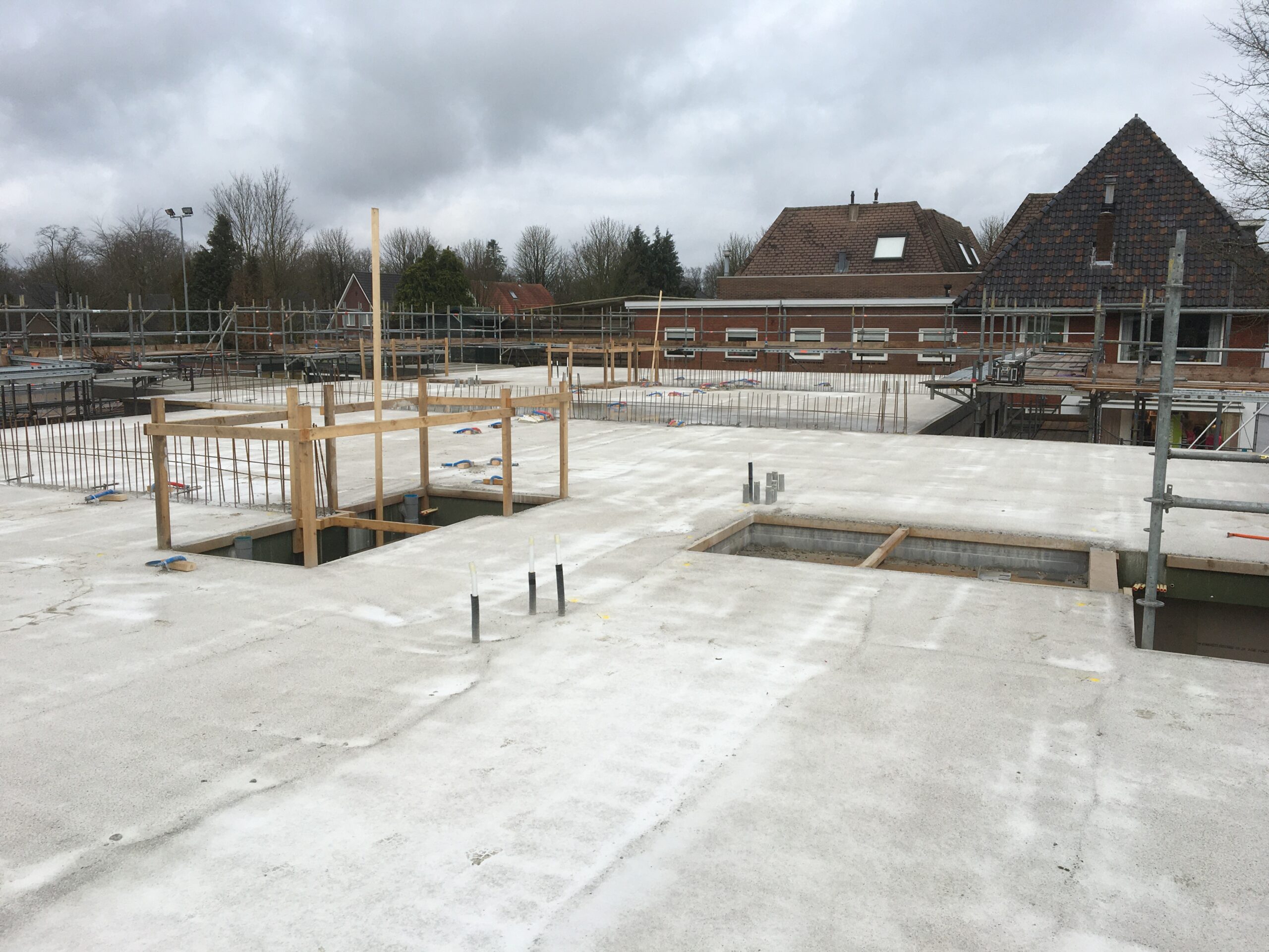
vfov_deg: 48.2
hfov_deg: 61.7
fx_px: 1063
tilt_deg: -8.4
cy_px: 476
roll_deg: -1.1
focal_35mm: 29
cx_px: 634
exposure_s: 1/1012
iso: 25
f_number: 2.2
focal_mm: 4.15
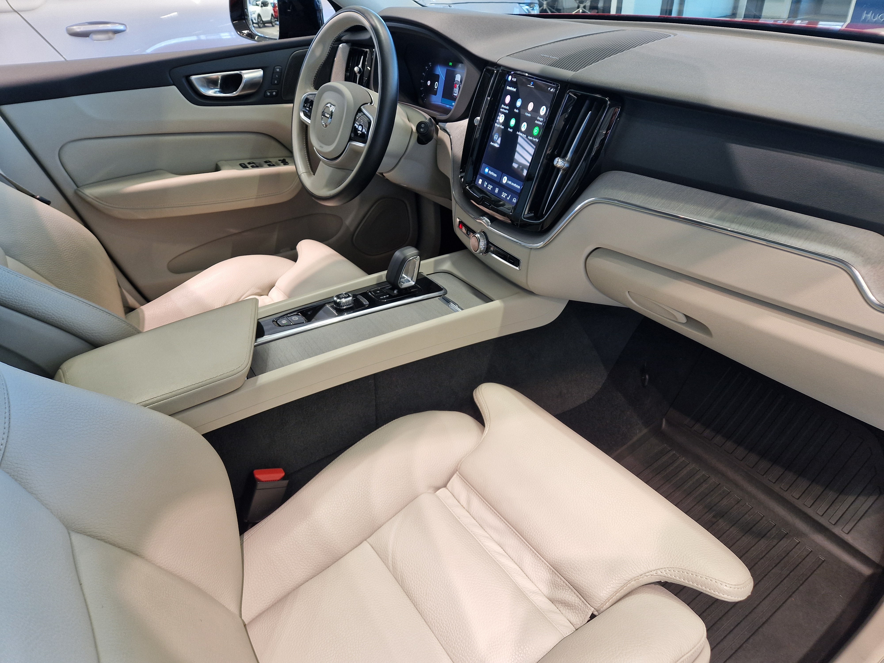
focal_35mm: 23
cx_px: 442
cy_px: 332
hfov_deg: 73.9
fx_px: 587
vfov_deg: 58.9
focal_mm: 5.4
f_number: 1.8
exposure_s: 1/100
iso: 100
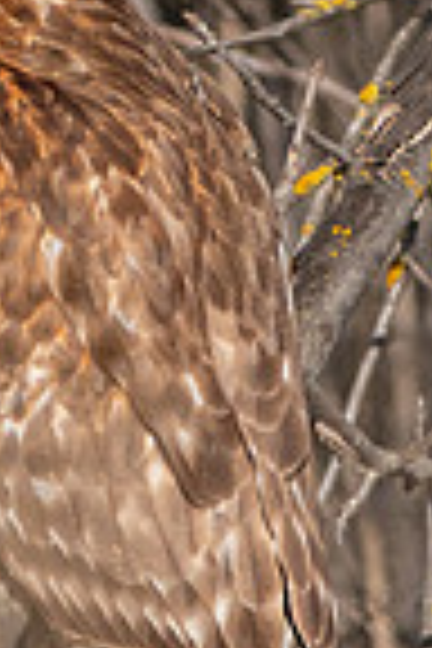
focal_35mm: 3129
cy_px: 470
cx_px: 41
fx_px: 56318
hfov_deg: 0.4
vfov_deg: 0.7
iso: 100
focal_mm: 189.74
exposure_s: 1/1250
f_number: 4.5
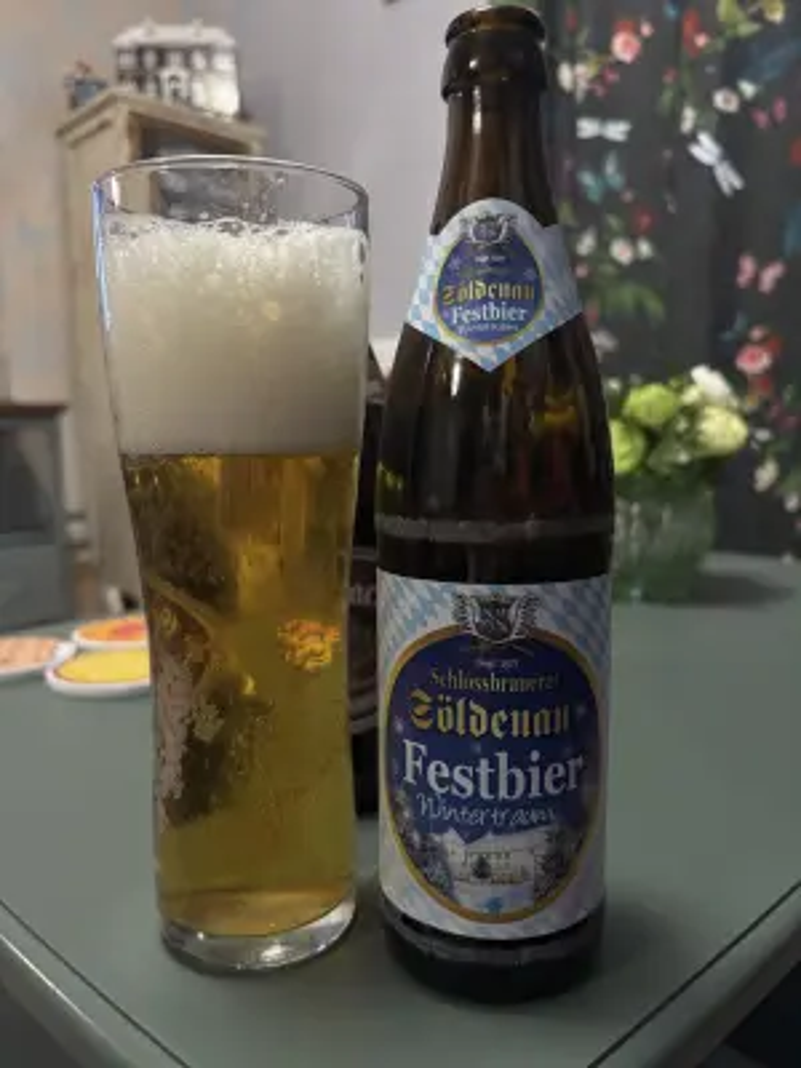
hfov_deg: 53.1
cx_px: 400
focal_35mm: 26
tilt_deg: -8.0
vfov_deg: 67.3
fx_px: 802
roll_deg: +0.2
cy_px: 534
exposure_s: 1/30
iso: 800
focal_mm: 5.96
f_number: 1.6
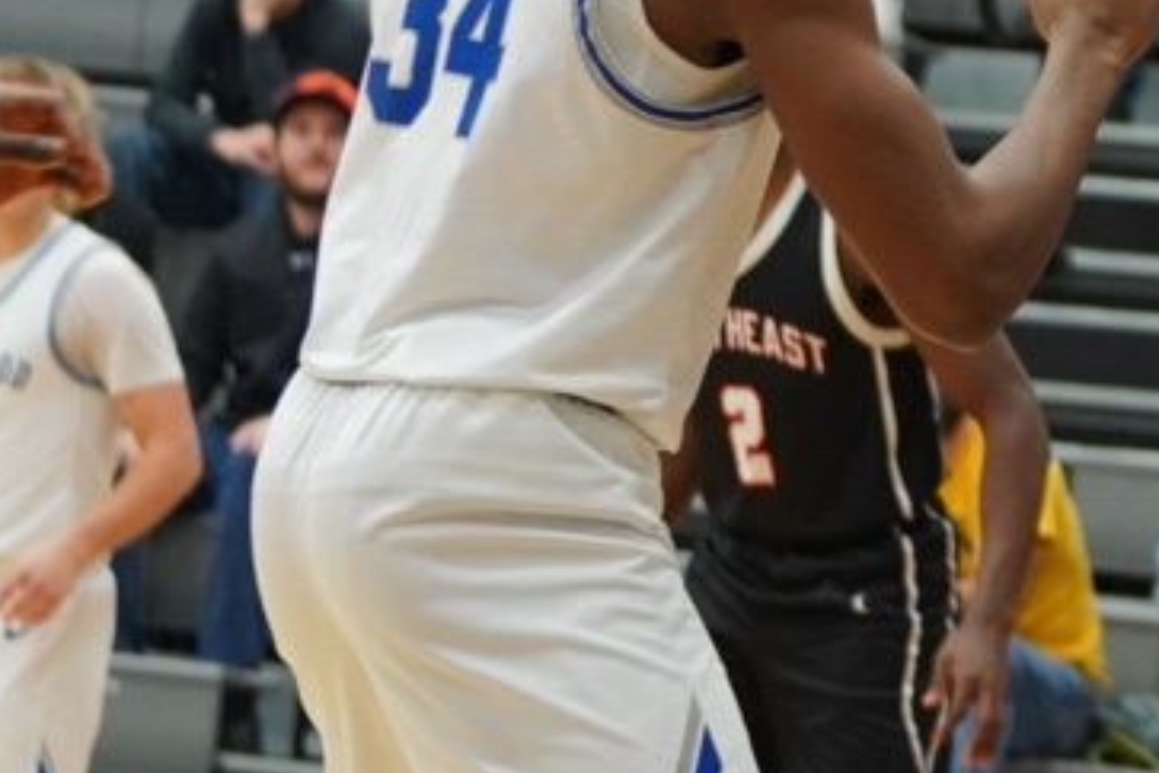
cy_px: -610
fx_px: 10044
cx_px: 1906
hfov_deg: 6.5
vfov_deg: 4.4
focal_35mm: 312
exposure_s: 1/500
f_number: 2.8
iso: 2500
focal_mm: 70
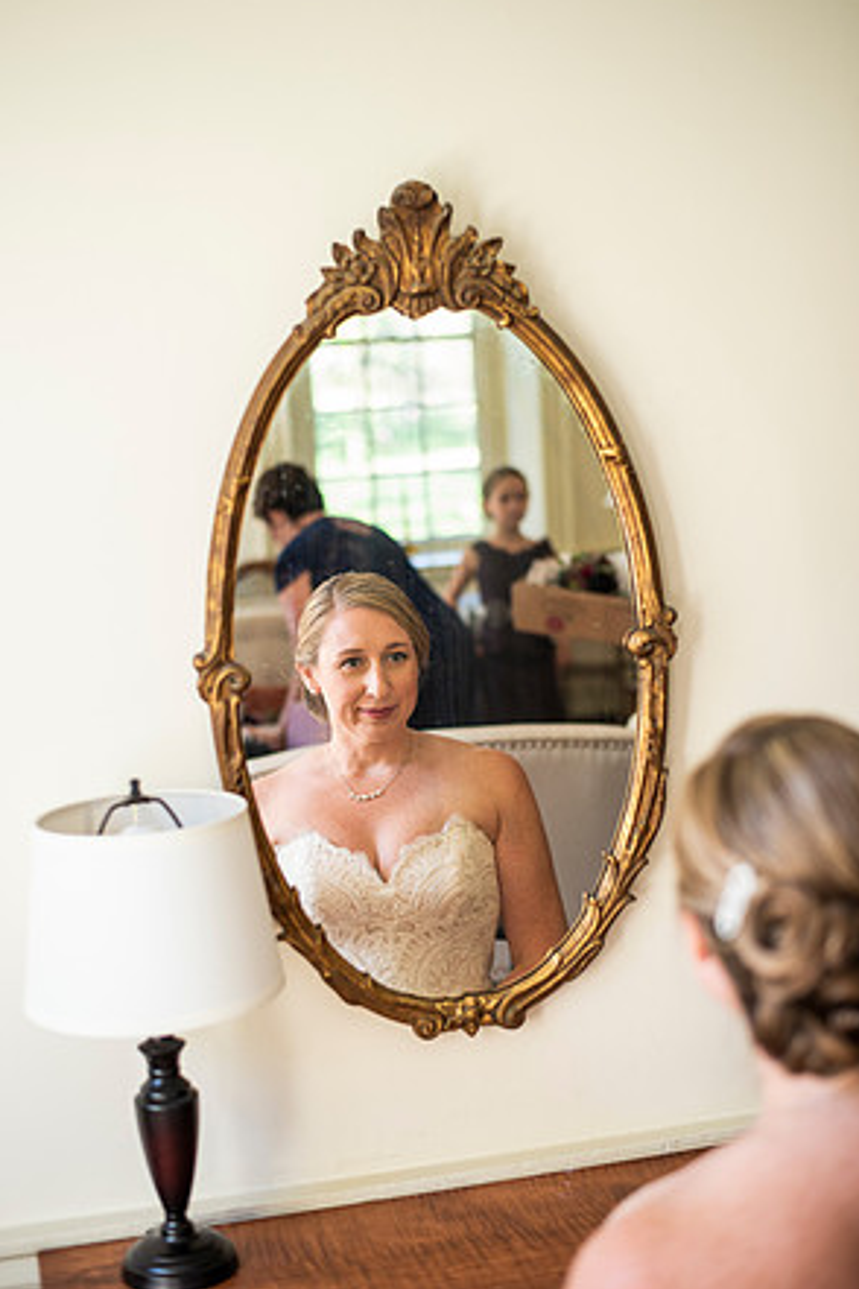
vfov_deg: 38.9
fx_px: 1825
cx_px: 435
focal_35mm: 51
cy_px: 637
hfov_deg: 26.5
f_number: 2.2
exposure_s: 1/400
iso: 640
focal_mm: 50
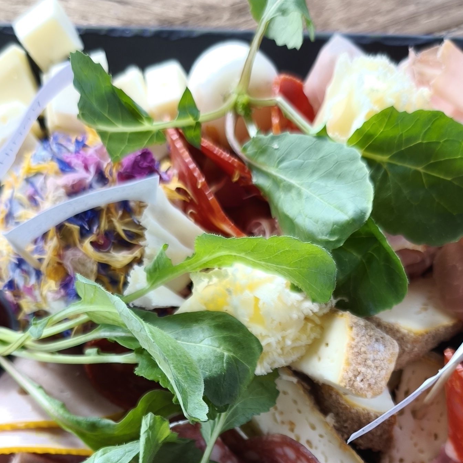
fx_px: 938
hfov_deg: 27.7
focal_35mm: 62
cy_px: 513
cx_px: 237
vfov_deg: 25.6
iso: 80
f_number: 1.6
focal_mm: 6.57
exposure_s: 1/100
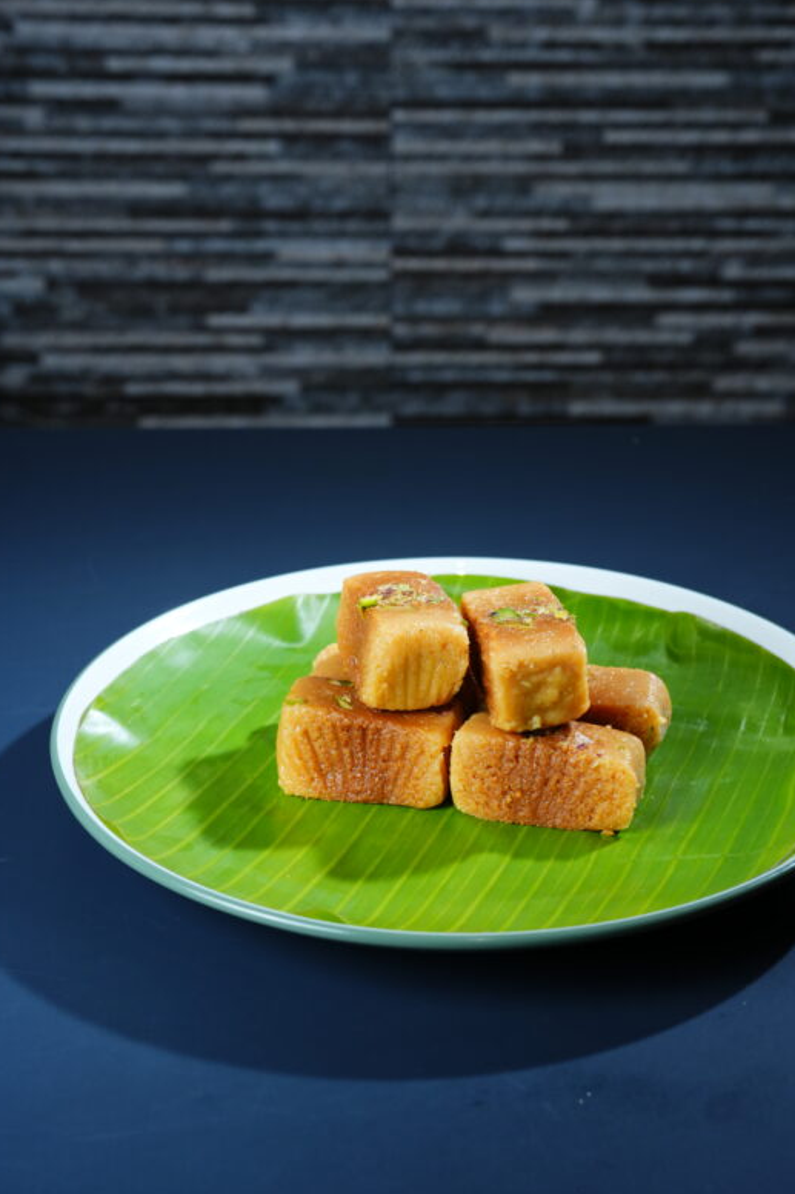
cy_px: 560
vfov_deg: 34.5
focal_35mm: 58
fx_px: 1922
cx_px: 444
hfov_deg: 23.4
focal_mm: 50
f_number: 7.1
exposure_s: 1/100
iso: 640
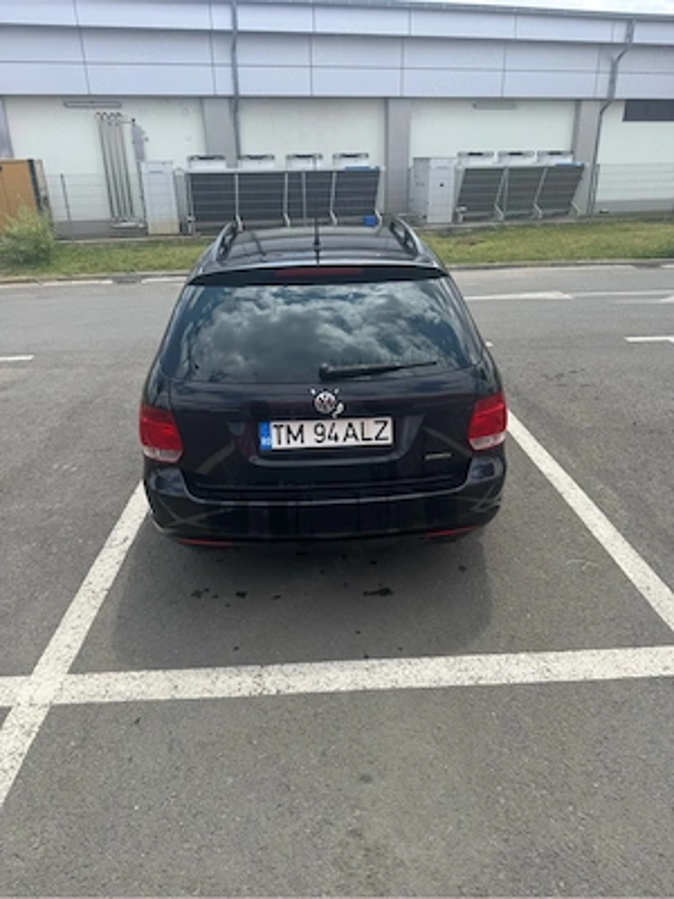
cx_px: 337
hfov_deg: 56.8
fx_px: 623
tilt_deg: -22.5
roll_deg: +0.3
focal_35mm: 24
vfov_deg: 71.6
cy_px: 450
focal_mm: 6.76
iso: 80
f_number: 1.78
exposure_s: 1/2415
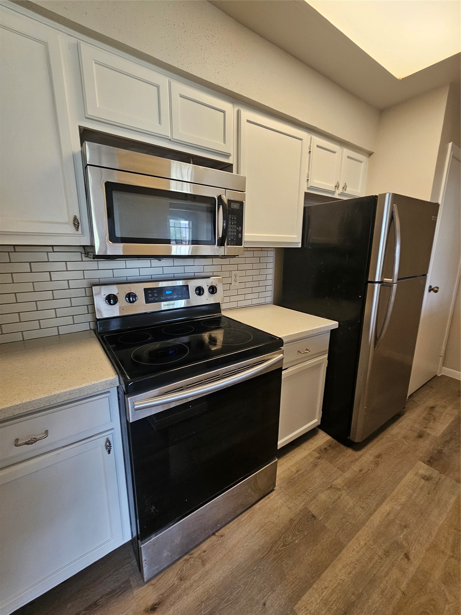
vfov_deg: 106.2
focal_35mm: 13
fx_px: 231
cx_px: 230
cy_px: 308
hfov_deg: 89.9
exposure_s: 1/60
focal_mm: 2.2
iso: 200
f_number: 2.2
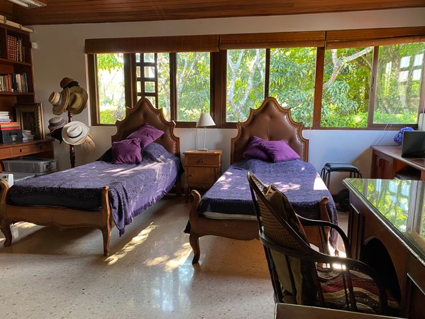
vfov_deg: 51.3
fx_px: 331
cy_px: 164
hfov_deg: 65.3
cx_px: 216
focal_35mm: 27
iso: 160
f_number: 1.8
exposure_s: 1/60
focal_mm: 4.25
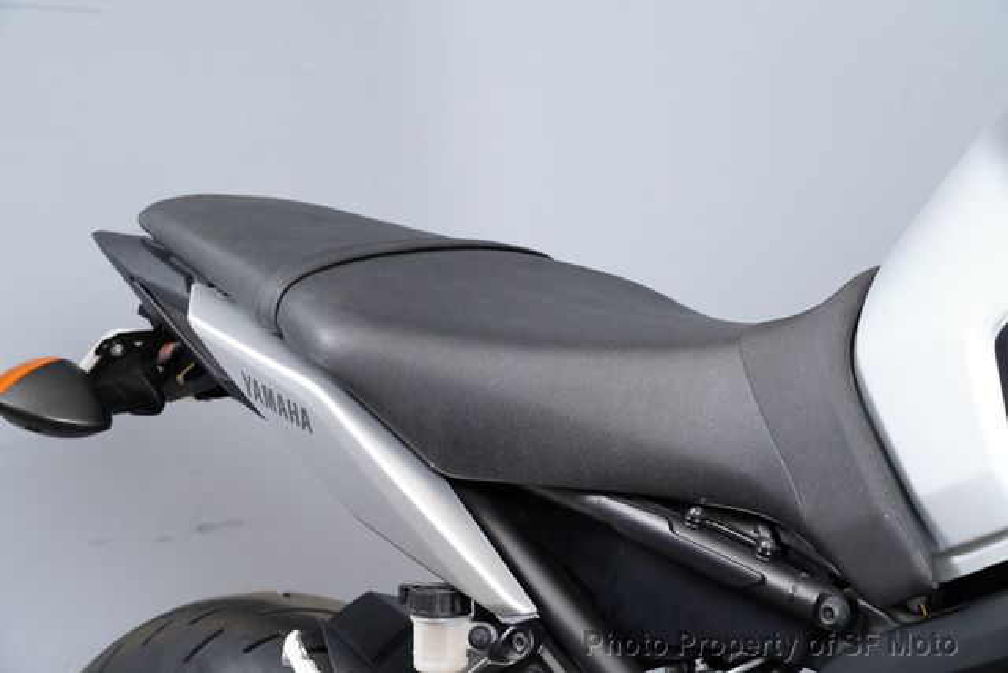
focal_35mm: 93
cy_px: 336
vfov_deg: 14.7
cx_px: 504
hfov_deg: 21.9
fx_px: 2604
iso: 5000
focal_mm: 93
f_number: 9
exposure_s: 1/80
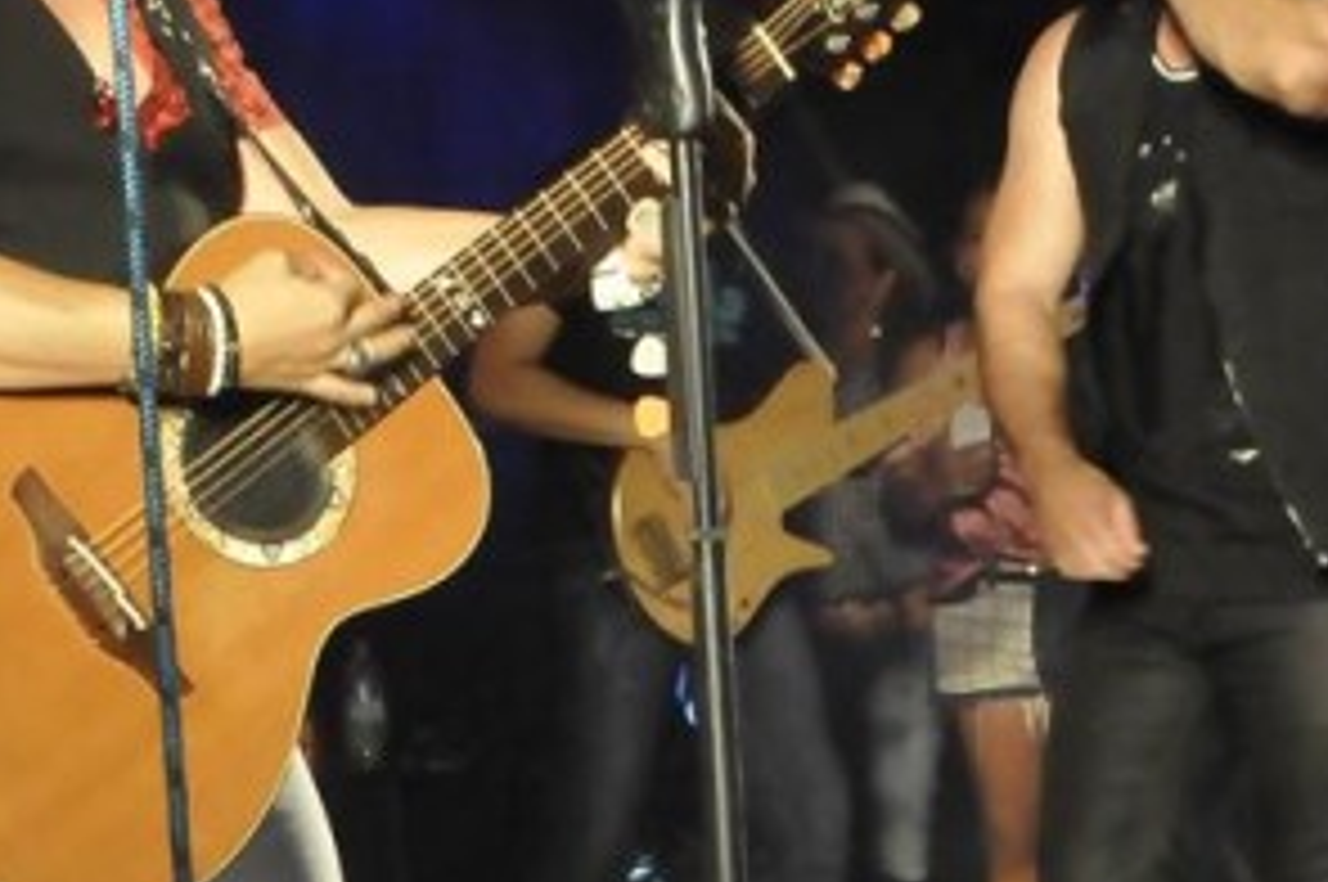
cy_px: 637
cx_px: 639
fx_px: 6890
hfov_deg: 11.0
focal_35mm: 187
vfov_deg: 7.3
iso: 3200
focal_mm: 46
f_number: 9.5
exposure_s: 1/125
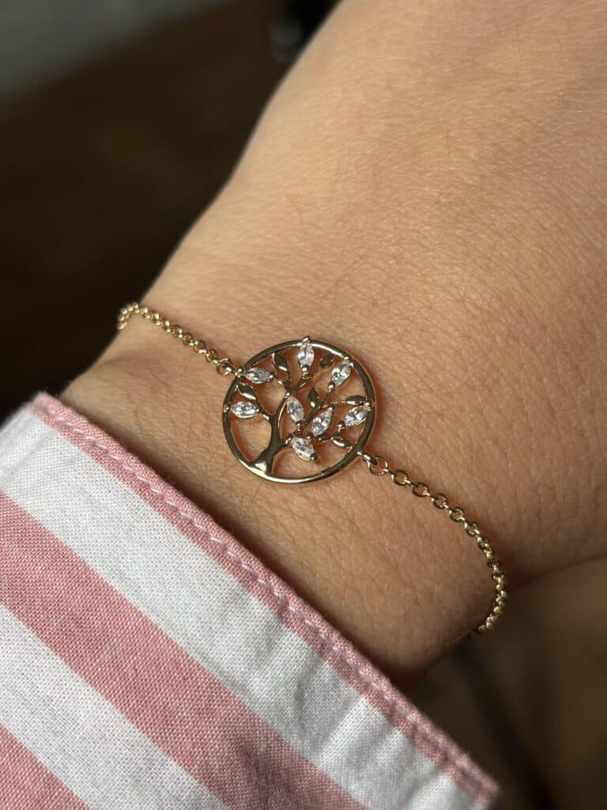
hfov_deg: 28.0
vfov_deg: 36.8
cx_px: 304
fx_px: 1216
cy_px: 405
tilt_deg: -49.2
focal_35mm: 52
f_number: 1.6
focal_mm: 5.96
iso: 32
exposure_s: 1/517
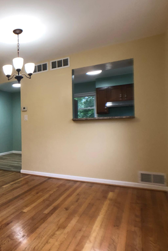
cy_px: 126
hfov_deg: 31.9
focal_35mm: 39
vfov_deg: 49.5
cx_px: 5
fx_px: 273
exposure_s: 1/30
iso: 32
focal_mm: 4
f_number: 1.8
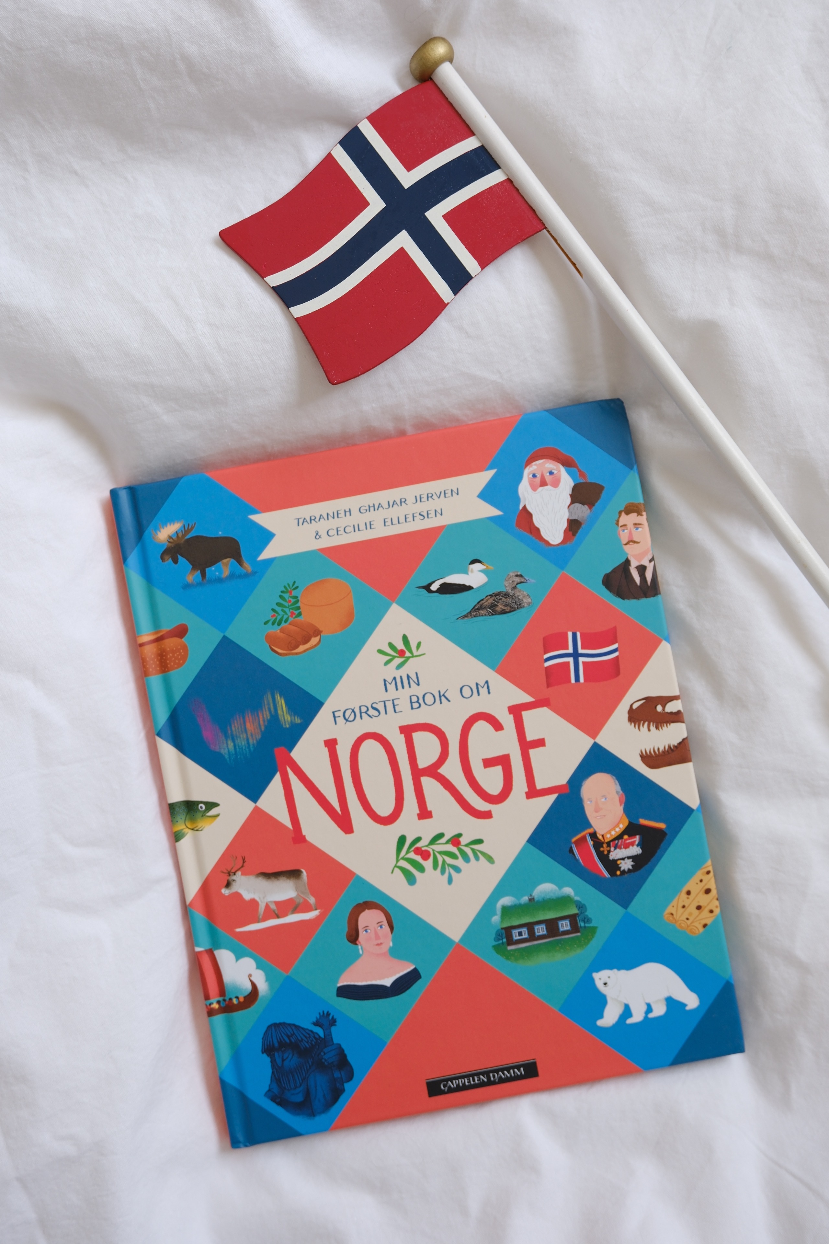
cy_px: 622
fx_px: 1243
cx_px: 414
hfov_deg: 36.9
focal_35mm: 36
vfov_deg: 53.1
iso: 160
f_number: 3.4
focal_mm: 24.1
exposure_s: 1/100
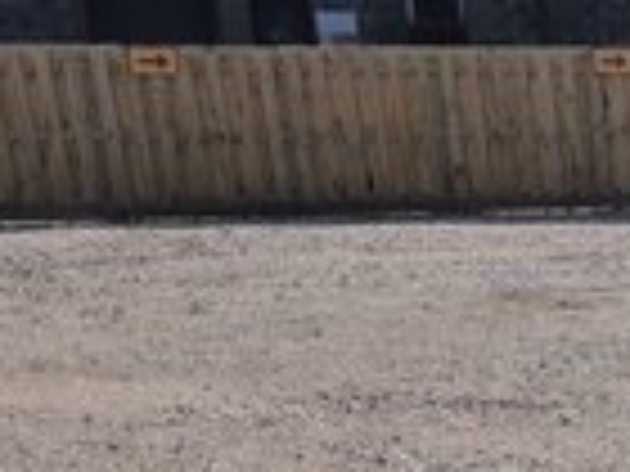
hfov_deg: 12.8
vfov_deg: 10.4
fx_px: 2384
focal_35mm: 131
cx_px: 1341
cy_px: 953
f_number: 1.7
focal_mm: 6.3
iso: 80
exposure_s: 1/6355
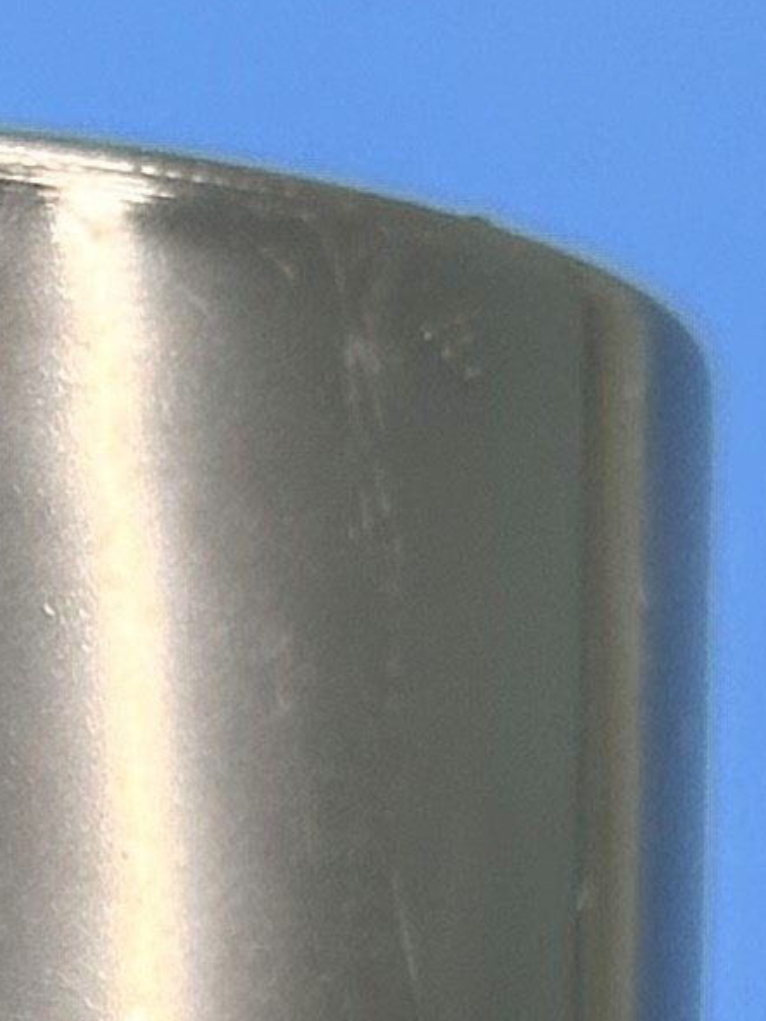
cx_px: -606
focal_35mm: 327
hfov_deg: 4.5
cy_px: 2026
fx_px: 9648
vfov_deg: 5.9
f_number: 1.78
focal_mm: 6.86
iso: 100
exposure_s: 1/100
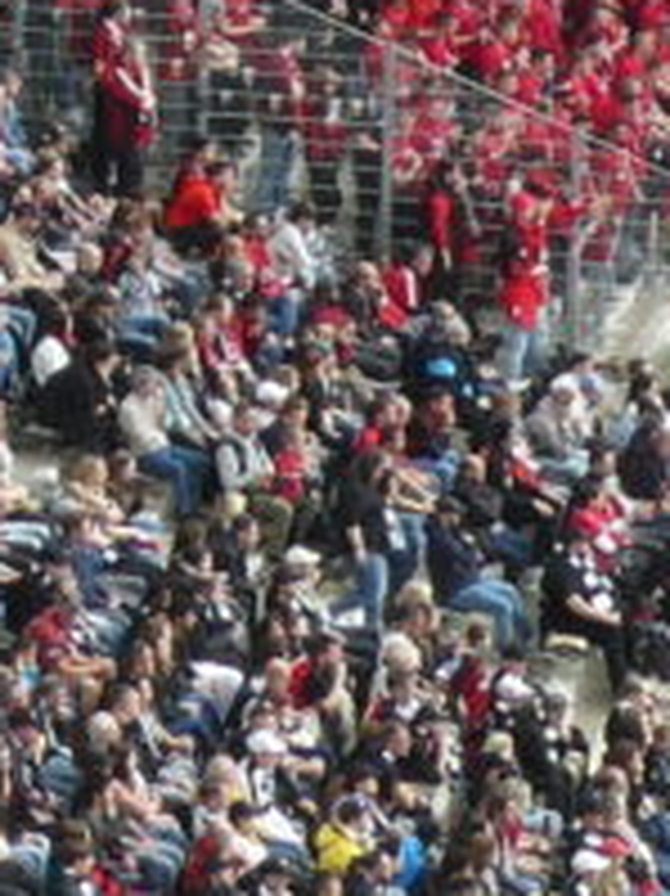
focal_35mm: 378
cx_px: -337
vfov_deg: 5.1
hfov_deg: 3.9
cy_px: -928
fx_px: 9766
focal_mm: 8.4
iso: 160
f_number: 4
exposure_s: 1/80
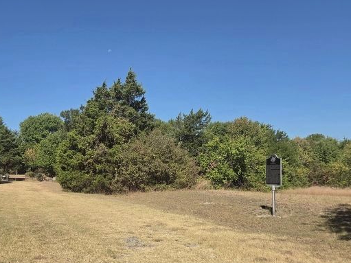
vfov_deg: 39.3
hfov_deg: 50.6
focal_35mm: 36
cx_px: 123
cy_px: 168
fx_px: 365
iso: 80
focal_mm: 5.4
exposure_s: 1/5697
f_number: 1.8
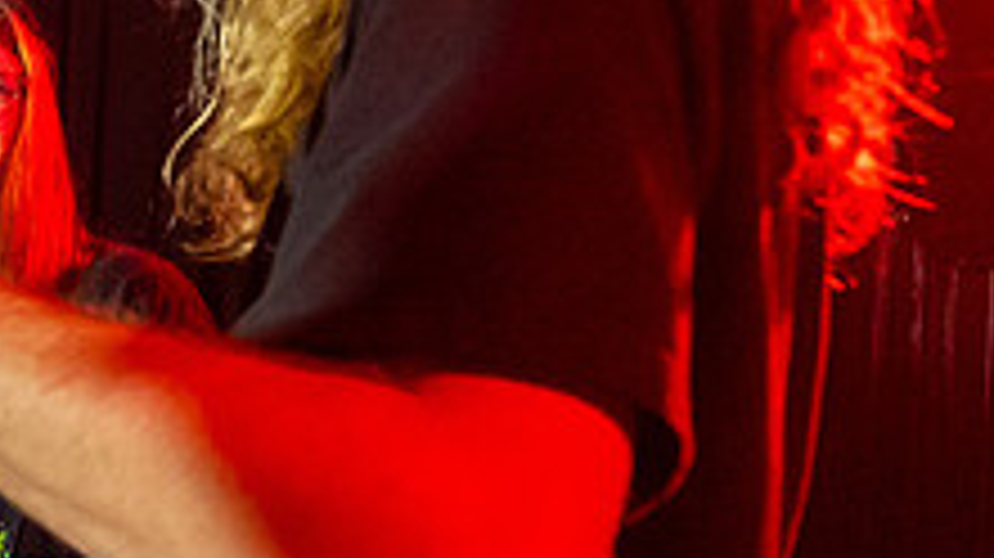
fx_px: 1580
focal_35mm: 60
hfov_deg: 25.7
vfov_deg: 19.6
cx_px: -510
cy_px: 528
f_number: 2.8
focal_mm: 14
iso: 3200
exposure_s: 1/250
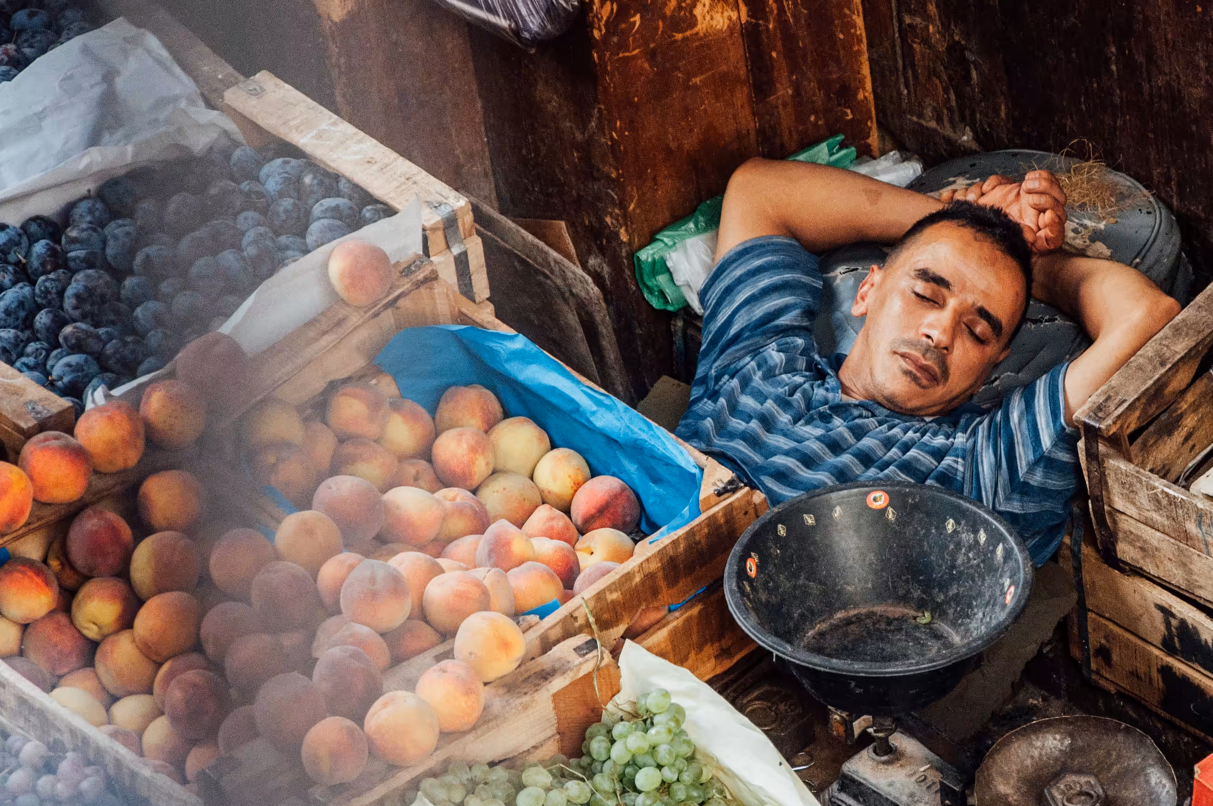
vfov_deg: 5.3
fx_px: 8778
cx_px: 890
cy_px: 593
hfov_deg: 7.9
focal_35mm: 261
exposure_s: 1/125
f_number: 5.6
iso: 800
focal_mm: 105
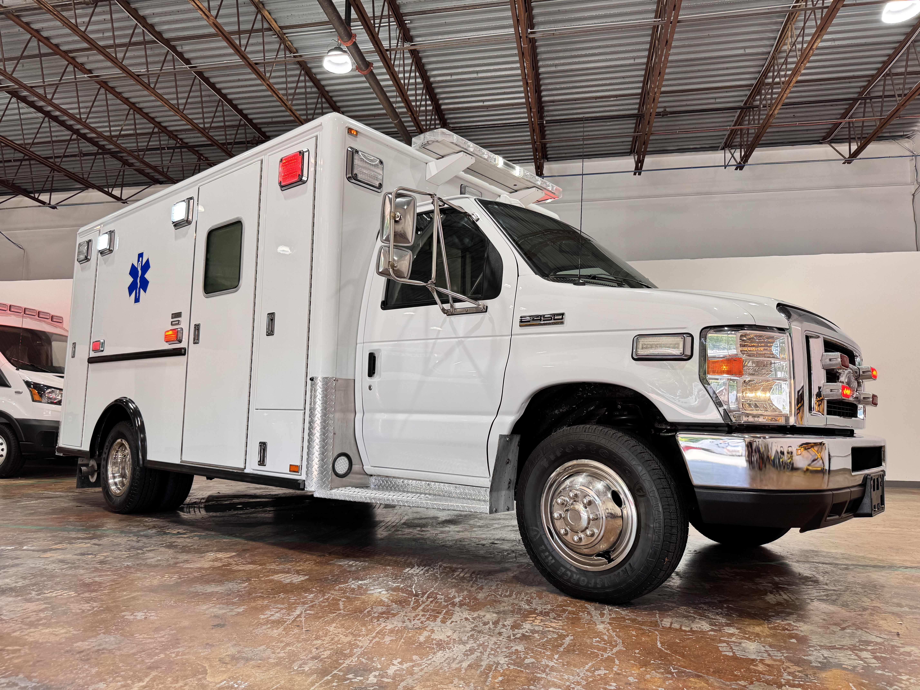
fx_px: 638
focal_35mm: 24
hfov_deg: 71.6
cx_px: 460
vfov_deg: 56.8
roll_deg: -1.3
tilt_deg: +6.4
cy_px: 345
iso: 64
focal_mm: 6.76
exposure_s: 1/187
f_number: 1.78
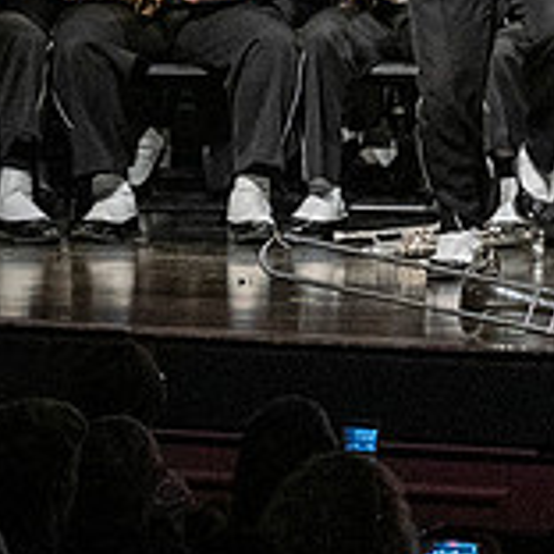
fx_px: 10719
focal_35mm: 592
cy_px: -78
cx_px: 916
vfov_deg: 3.0
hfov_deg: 3.0
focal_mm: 125
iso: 4000
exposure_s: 1/500
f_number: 4
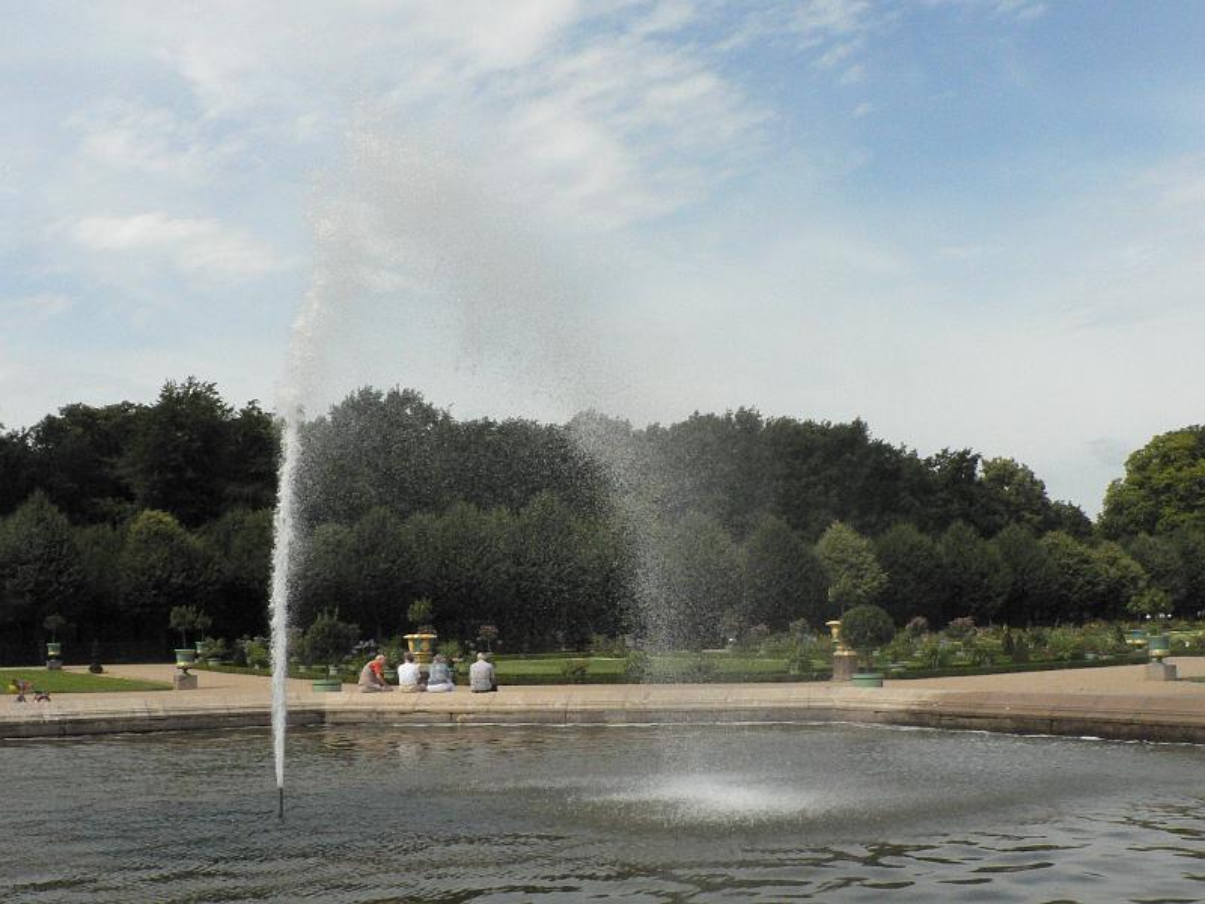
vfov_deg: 39.7
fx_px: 1253
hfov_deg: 51.4
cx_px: 602
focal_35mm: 36
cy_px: 452
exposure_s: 1/1600
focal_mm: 6
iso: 400
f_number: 8
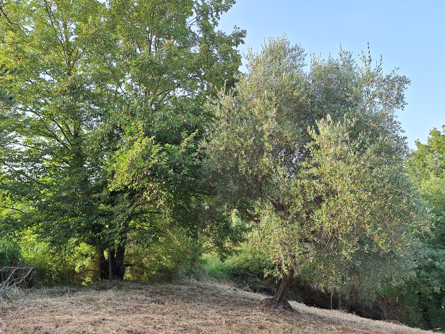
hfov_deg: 67.1
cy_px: 176
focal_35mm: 26
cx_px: 198
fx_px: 334
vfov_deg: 53.0
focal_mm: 5.54
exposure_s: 1/258
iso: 40
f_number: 1.8
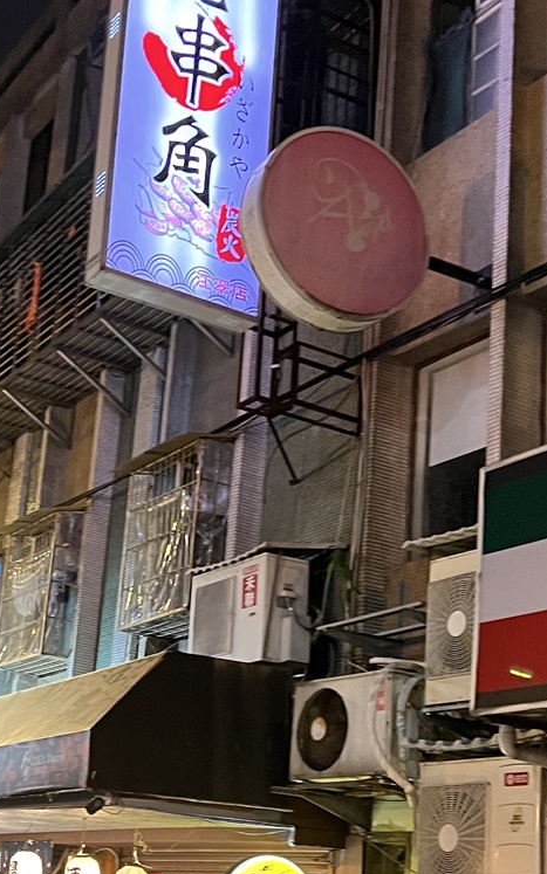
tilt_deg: +17.1
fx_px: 1407
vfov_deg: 34.3
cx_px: 124
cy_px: 560
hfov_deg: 21.8
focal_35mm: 59
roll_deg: -4.8
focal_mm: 5.7
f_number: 1.5
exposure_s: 1/60
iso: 500
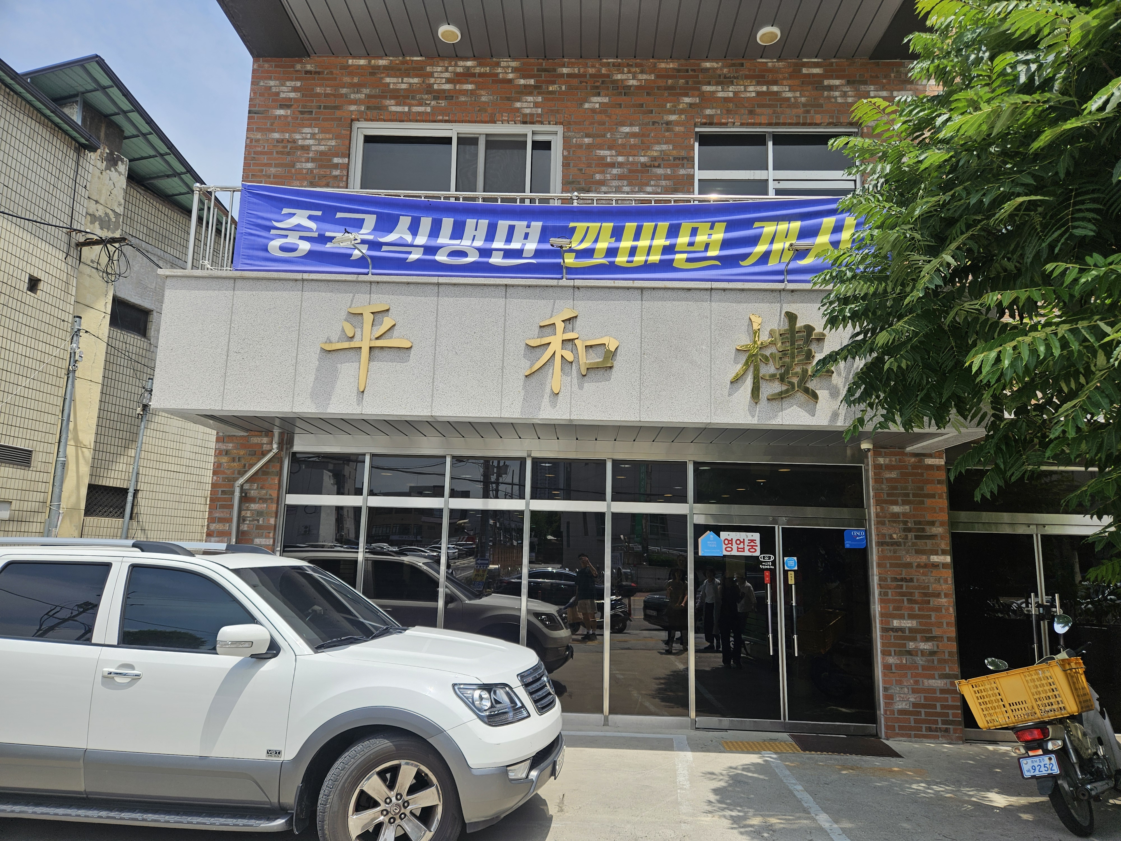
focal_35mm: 23
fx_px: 745
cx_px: 560
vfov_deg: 58.9
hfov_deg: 73.9
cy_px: 420
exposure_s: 1/1576
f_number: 1.8
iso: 25
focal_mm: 5.4
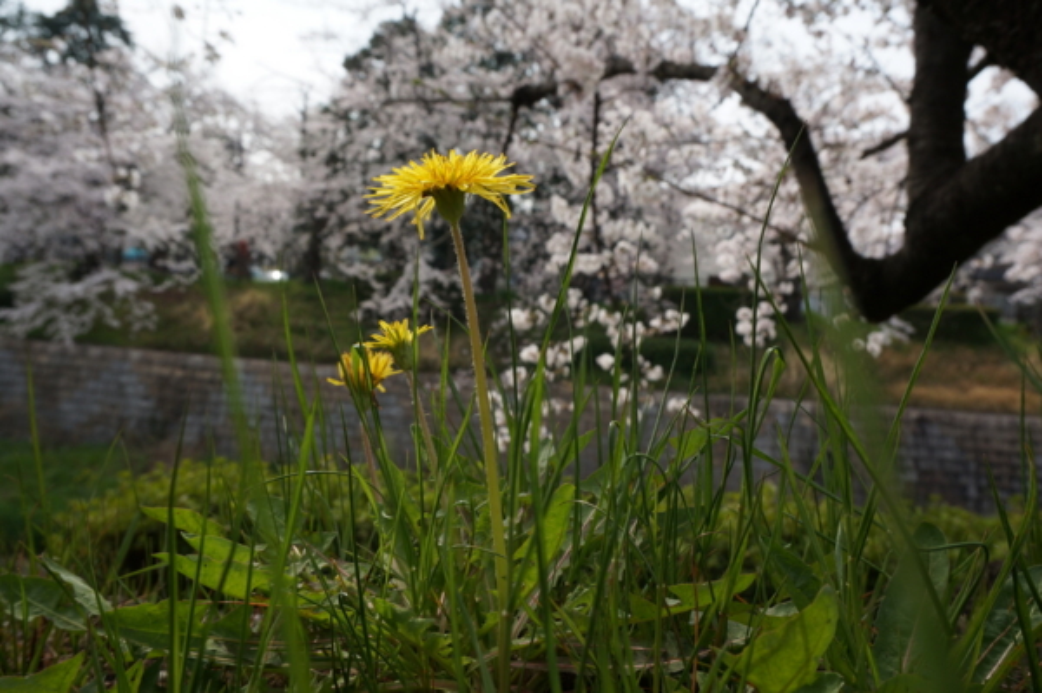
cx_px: 521
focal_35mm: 30
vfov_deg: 43.5
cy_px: 346
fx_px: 868
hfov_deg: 62.0
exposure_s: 1/125
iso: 100
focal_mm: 20
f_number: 10
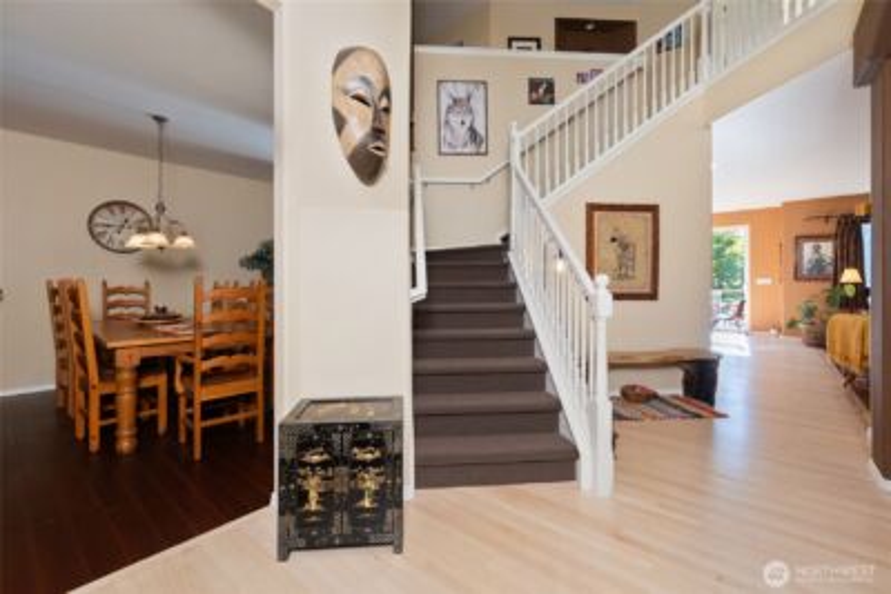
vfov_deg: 77.4
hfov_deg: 100.4
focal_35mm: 15
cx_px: 446
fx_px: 371
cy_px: 297
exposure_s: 1/80
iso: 400
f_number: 5.6
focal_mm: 10
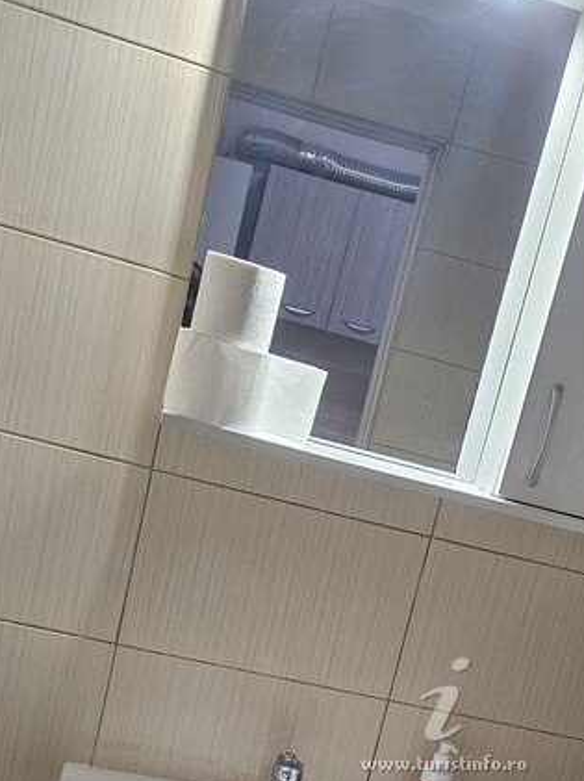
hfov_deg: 25.8
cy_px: 701
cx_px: 434
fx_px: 1262
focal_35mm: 56
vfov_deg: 32.7
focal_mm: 5.4
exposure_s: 1/100
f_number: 1.8
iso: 400
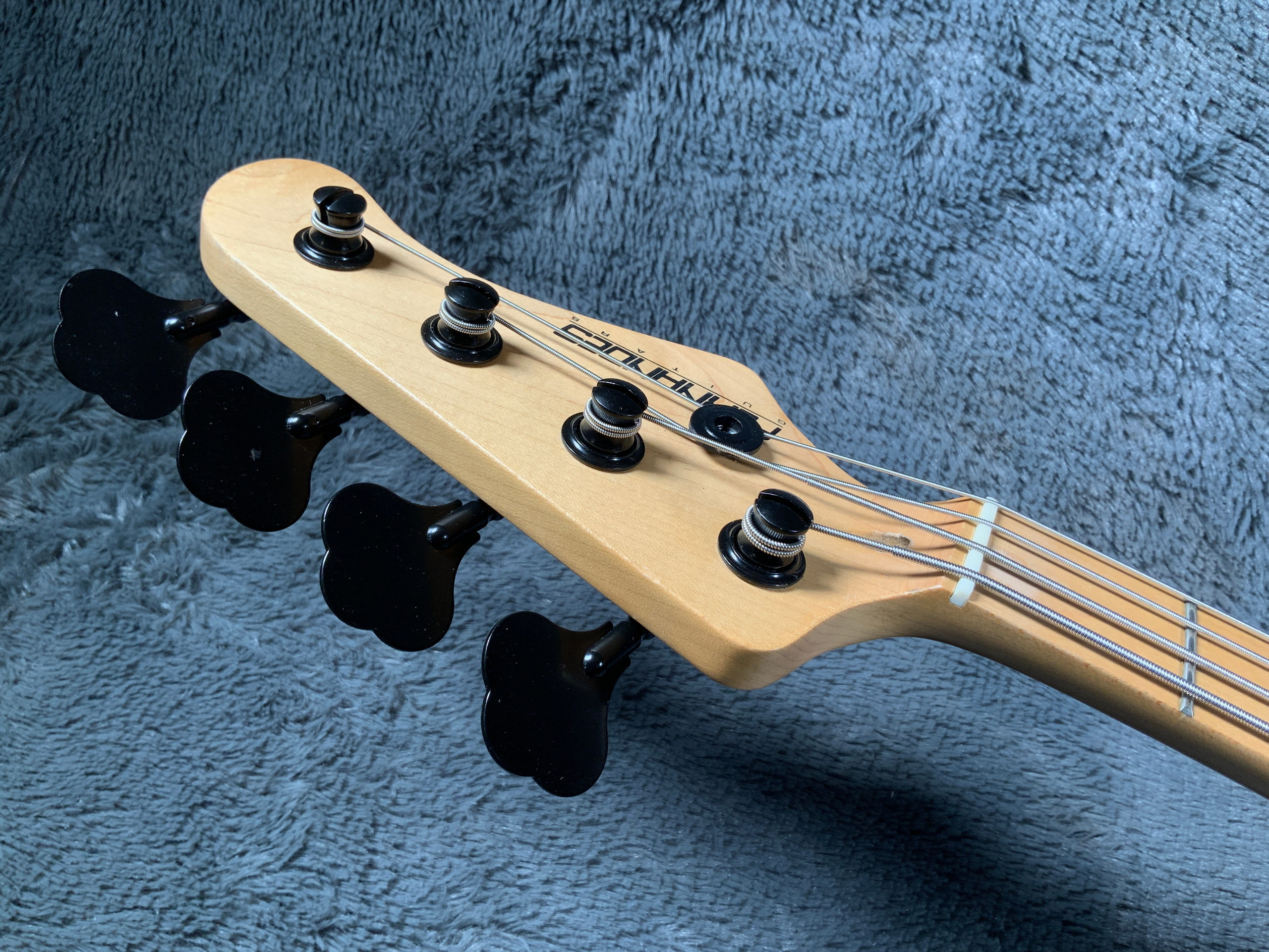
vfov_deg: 48.2
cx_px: 634
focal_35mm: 29
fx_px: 1063
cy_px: 476
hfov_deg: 61.7
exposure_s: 1/104
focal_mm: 3
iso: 20
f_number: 1.8
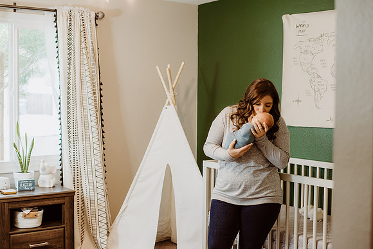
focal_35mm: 50
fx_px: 518
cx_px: 186
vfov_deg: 27.0
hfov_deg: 39.6
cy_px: 124
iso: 1000
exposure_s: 1/160
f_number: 3.2
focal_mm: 50
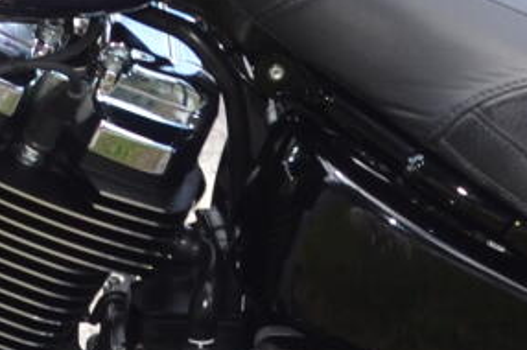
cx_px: 100
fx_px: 3378
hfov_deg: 8.9
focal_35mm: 231
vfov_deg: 5.9
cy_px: -16
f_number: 5.6
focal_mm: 22
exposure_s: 1/200
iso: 100
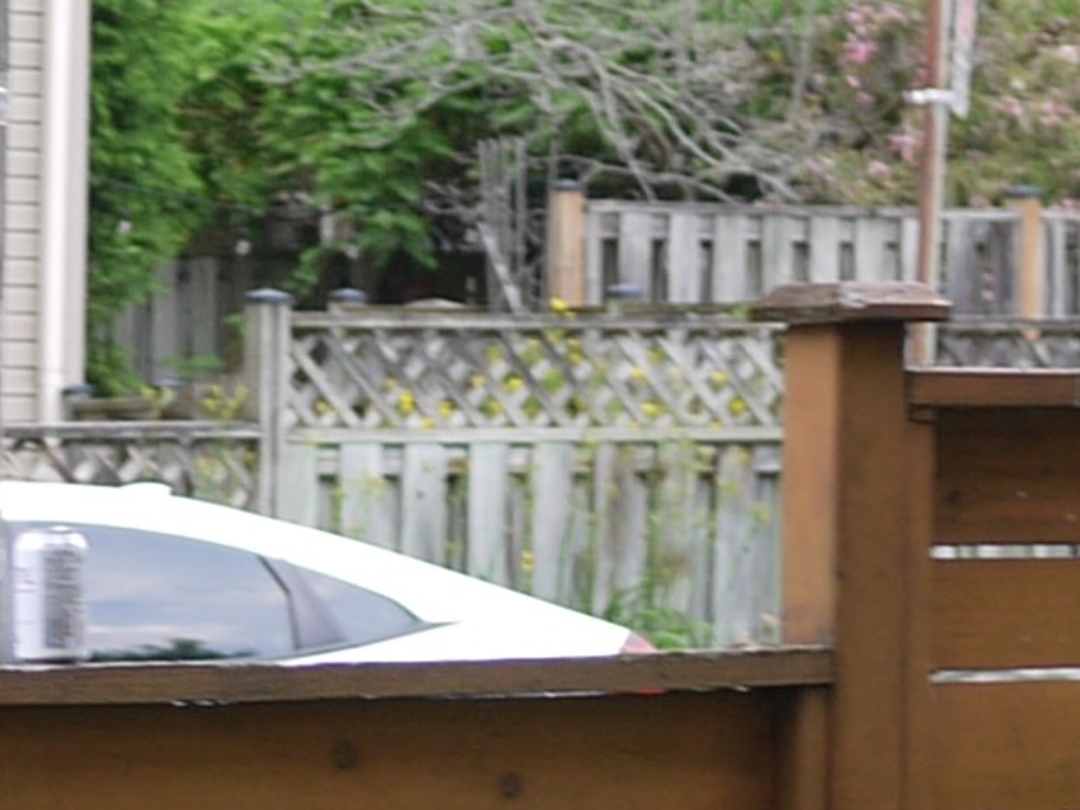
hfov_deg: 7.4
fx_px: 8205
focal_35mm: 263
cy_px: 821
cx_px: -462
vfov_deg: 5.6
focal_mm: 20
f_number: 1.7
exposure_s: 1/160
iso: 100
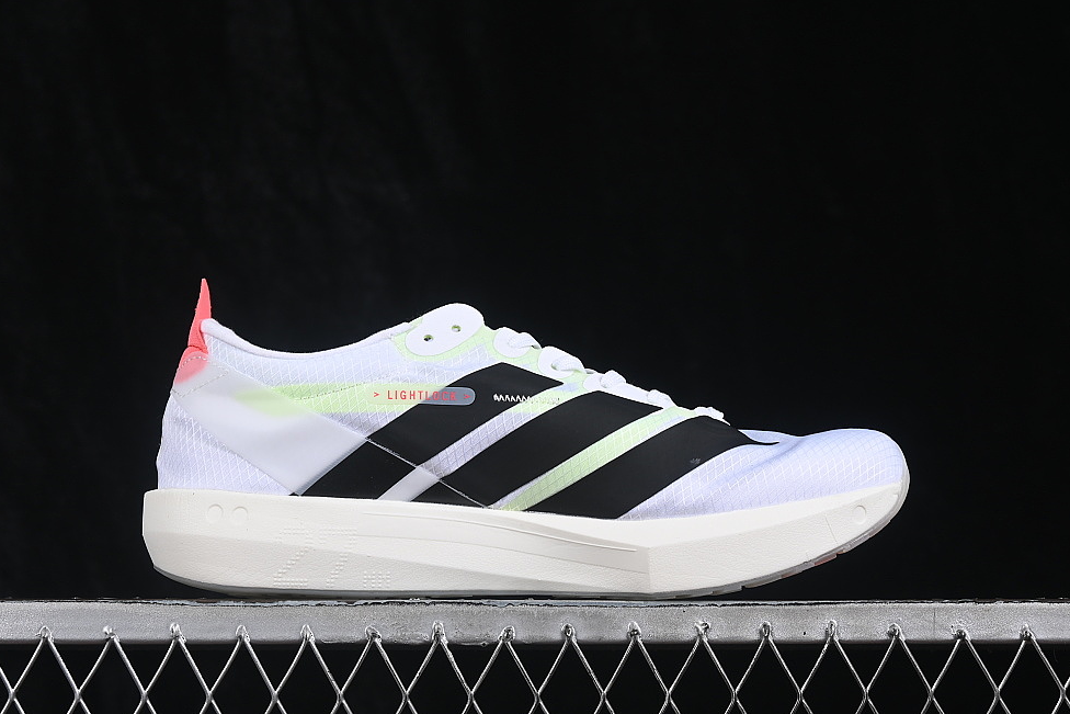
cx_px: 530
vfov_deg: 16.5
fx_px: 2467
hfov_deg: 24.5
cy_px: 353
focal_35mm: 83
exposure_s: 1/80
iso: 160
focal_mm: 50
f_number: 8
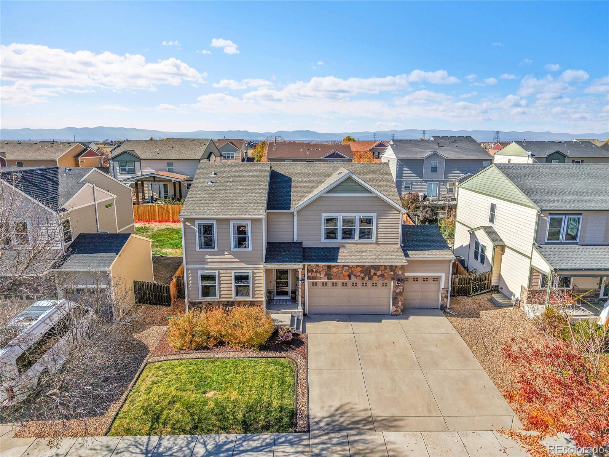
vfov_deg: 56.8
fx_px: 422
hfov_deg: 71.6
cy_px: 228
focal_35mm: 24
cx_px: 304
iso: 110
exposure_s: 1/8000
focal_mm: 8.67
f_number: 1.8
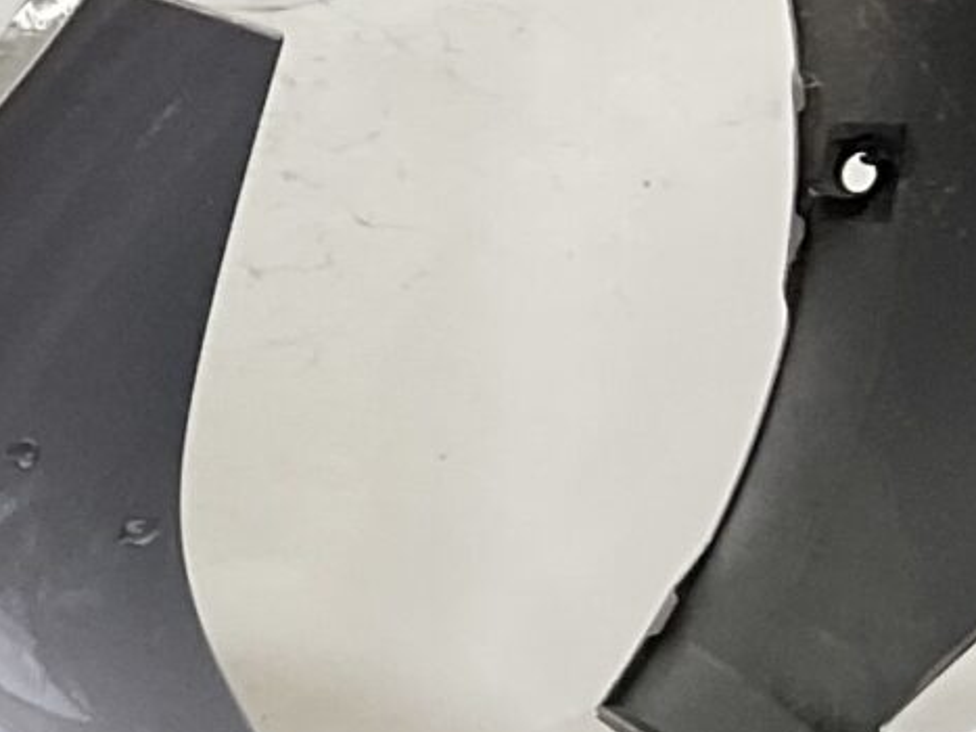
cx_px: -1241
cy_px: 1232
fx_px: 4482
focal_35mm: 159
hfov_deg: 10.8
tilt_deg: -16.4
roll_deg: -2.8
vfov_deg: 9.0
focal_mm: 3
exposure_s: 1/120
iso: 32
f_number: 1.8
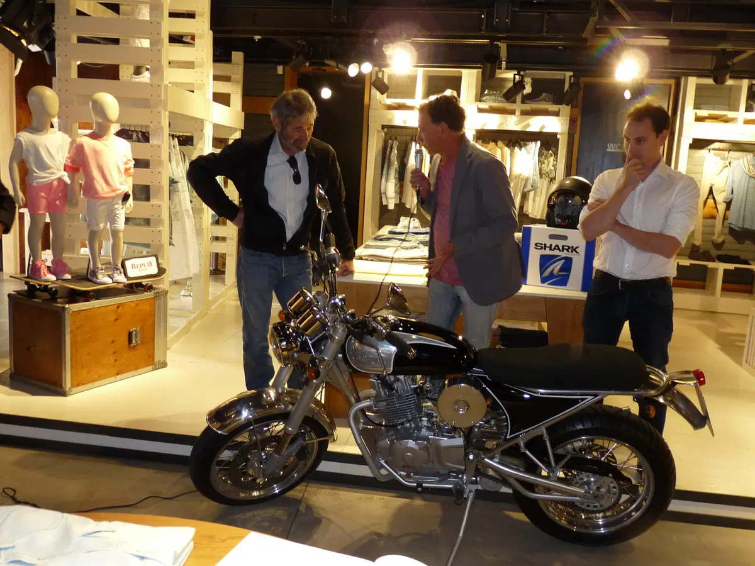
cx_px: 378
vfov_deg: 44.2
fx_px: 698
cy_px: 283
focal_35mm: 32
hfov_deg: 56.8
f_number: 2.8
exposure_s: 1/30
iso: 200
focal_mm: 4.8
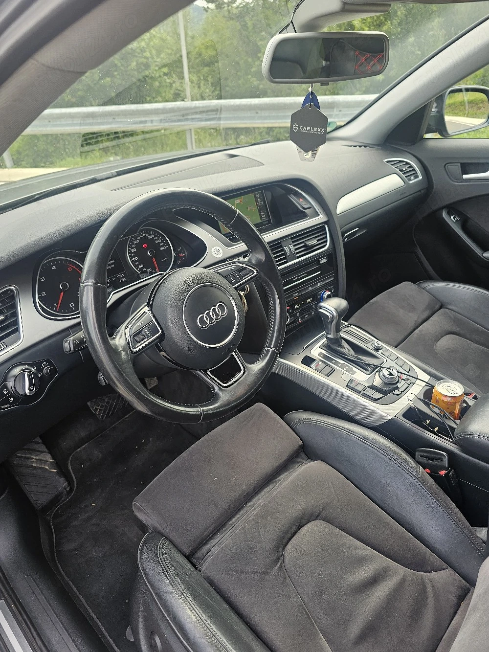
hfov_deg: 58.9
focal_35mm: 23
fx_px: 433
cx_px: 244
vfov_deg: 73.9
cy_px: 326
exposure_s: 1/182
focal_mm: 6.3
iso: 32
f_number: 1.7
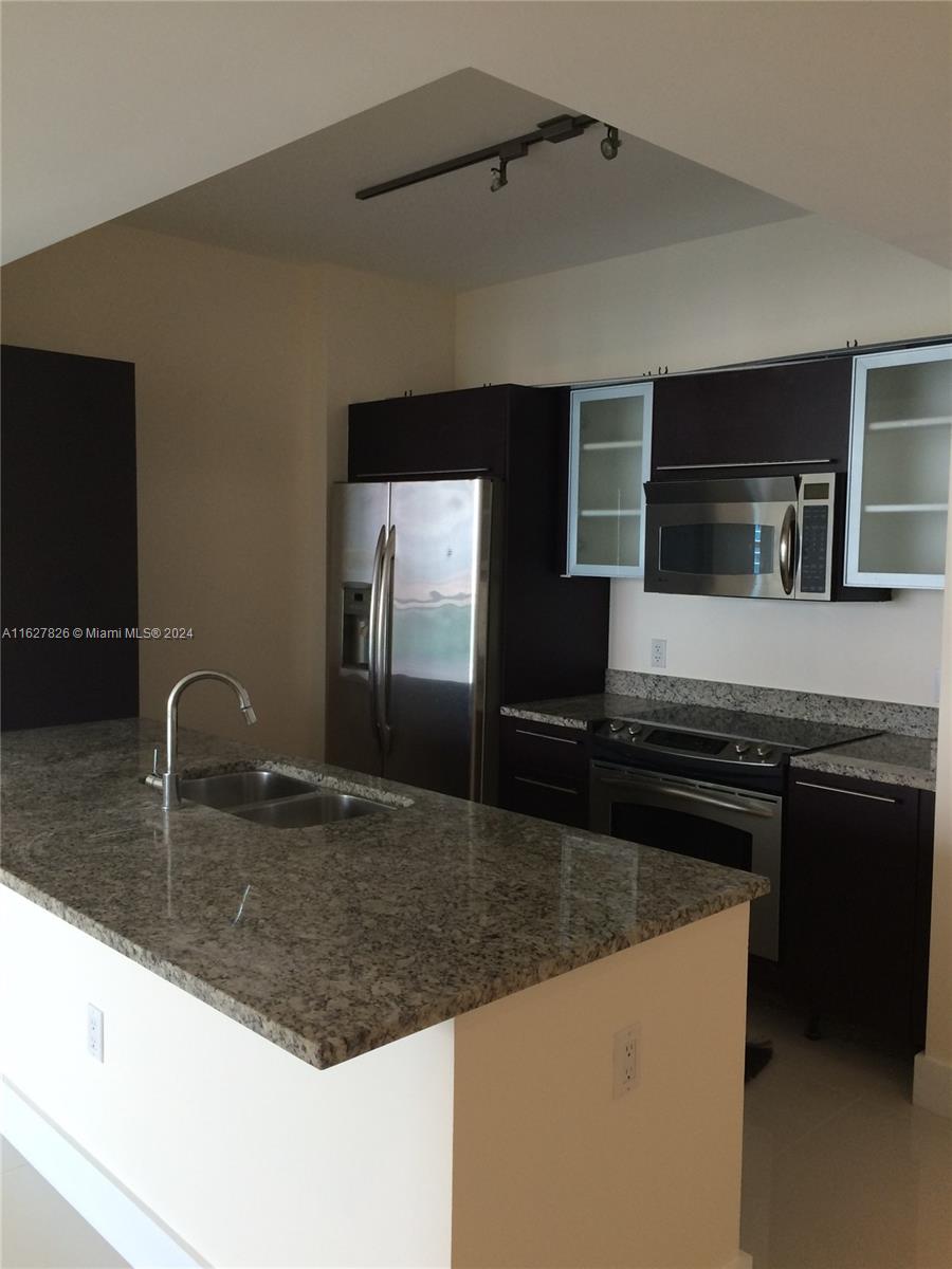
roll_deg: +0.1
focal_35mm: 29
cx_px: 476
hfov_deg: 48.2
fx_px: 1063
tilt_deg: -5.5
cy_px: 634
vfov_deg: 61.7
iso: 40
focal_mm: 4.15
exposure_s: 1/40
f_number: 2.2
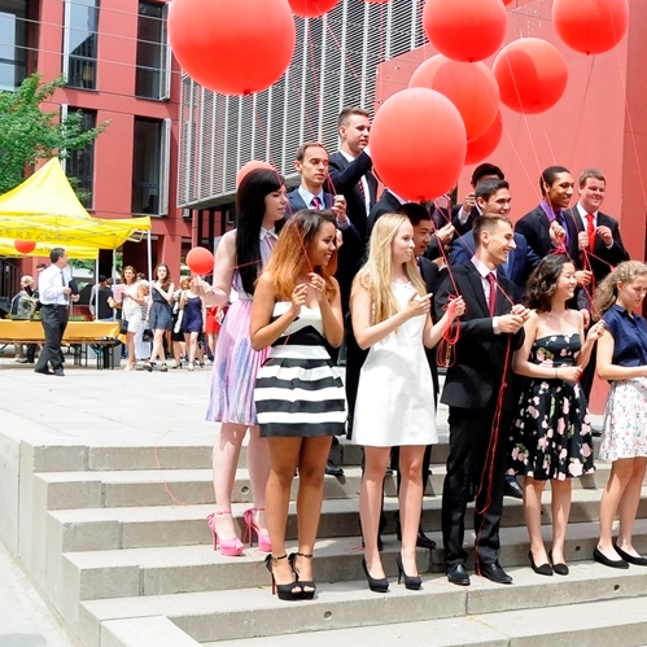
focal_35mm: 52
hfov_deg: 31.4
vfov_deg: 32.7
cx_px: 574
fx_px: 1100
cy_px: 371
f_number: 5.6
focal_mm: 20
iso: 800
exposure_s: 1/1250
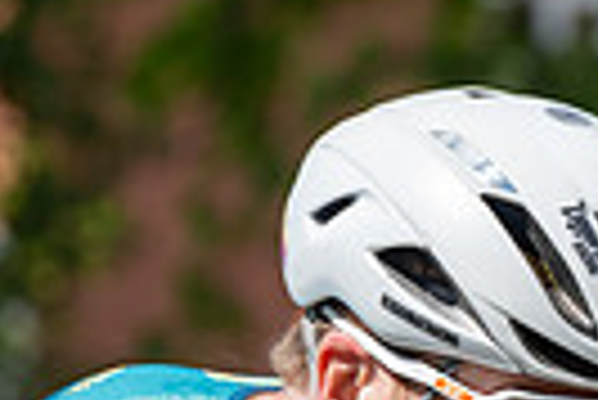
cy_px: 692
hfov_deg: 4.2
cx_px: 620
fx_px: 8098
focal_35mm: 487
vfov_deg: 2.8
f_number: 5.6
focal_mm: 144
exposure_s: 1/1000
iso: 320
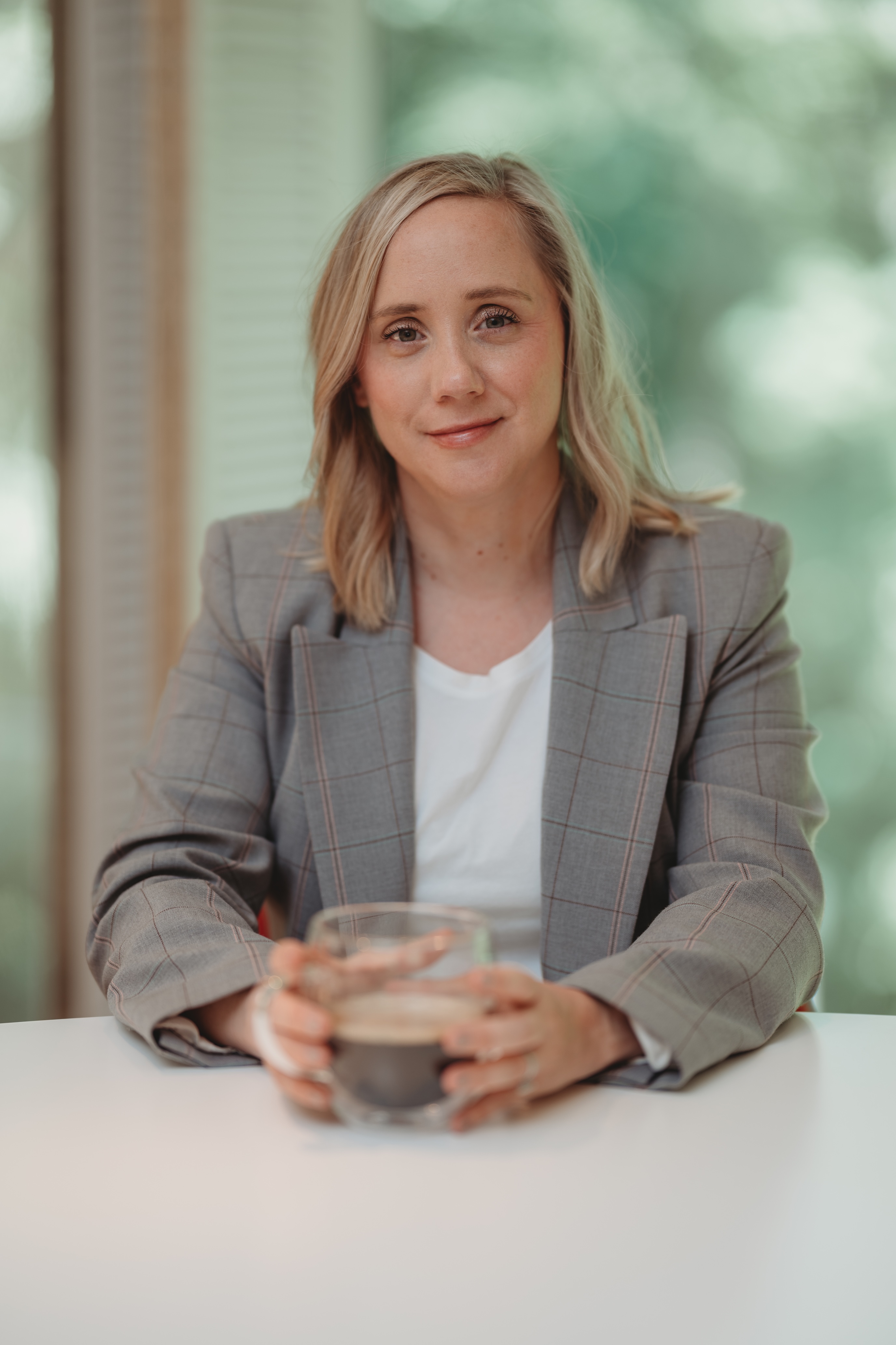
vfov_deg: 23.9
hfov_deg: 16.1
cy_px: 672
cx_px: 448
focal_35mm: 85
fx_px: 3173
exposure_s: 1/160
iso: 80
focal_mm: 85
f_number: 1.4
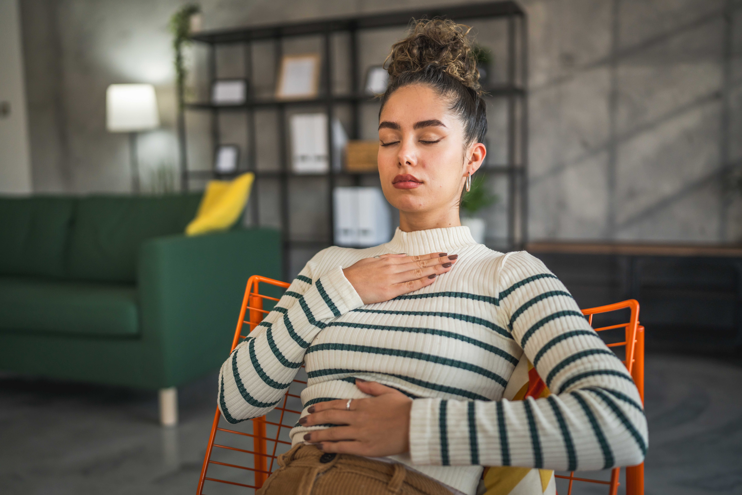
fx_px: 721
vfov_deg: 37.9
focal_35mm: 35
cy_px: 248
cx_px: 371
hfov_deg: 54.4
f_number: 1.6
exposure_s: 1/800
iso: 800
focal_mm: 35
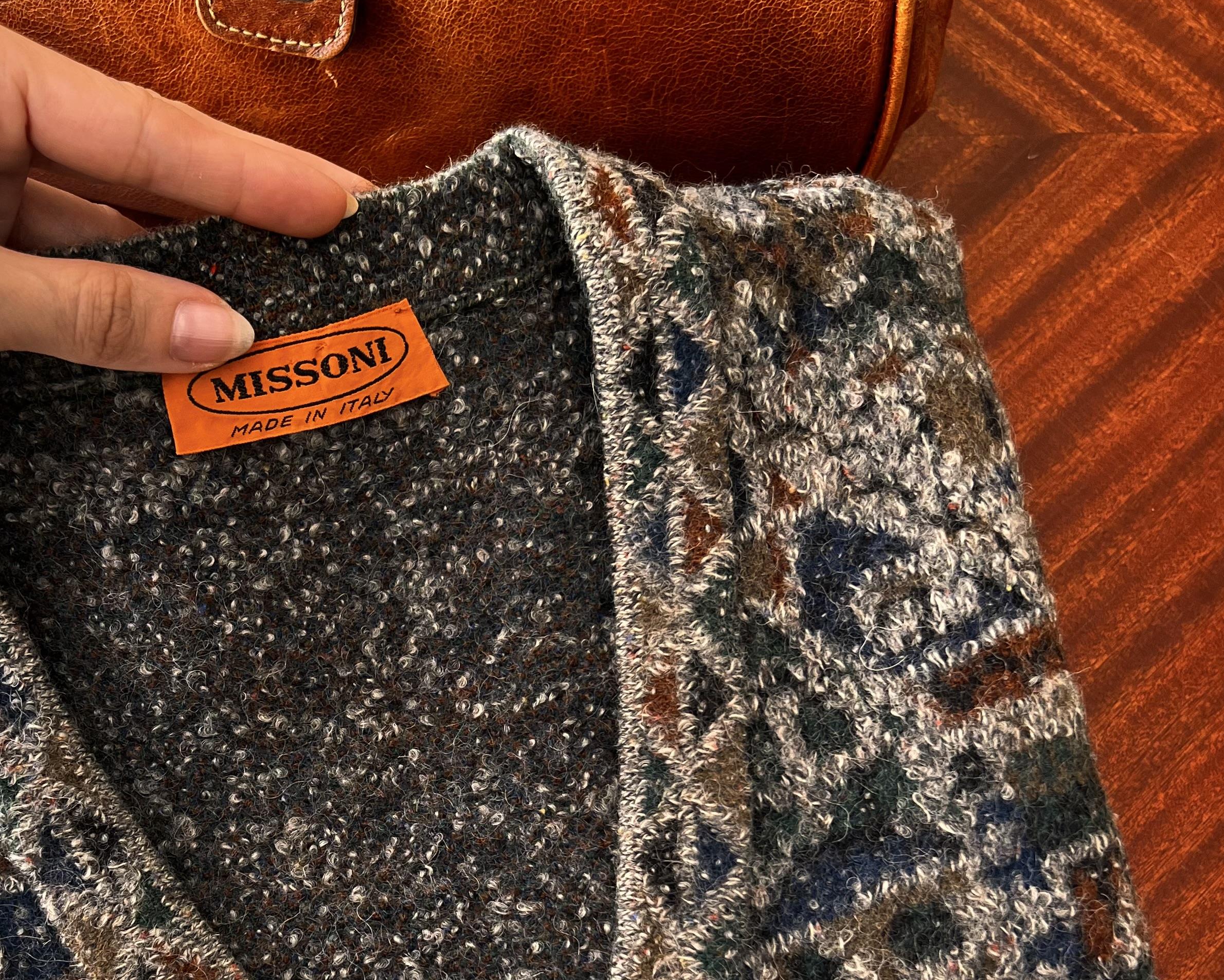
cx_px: 473
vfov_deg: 33.7
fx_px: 1558
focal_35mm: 43
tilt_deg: -77.9
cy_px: 808
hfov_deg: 42.6
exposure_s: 1/111
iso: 125
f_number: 1.5
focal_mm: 5.7
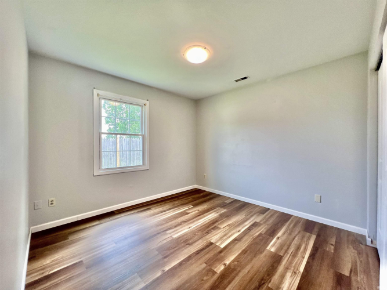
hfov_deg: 106.2
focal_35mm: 13
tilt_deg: -0.1
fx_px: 145
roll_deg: +0.4
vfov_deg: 89.9
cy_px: 145
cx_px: 194
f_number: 1.8
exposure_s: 1/120
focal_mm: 1.57
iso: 80
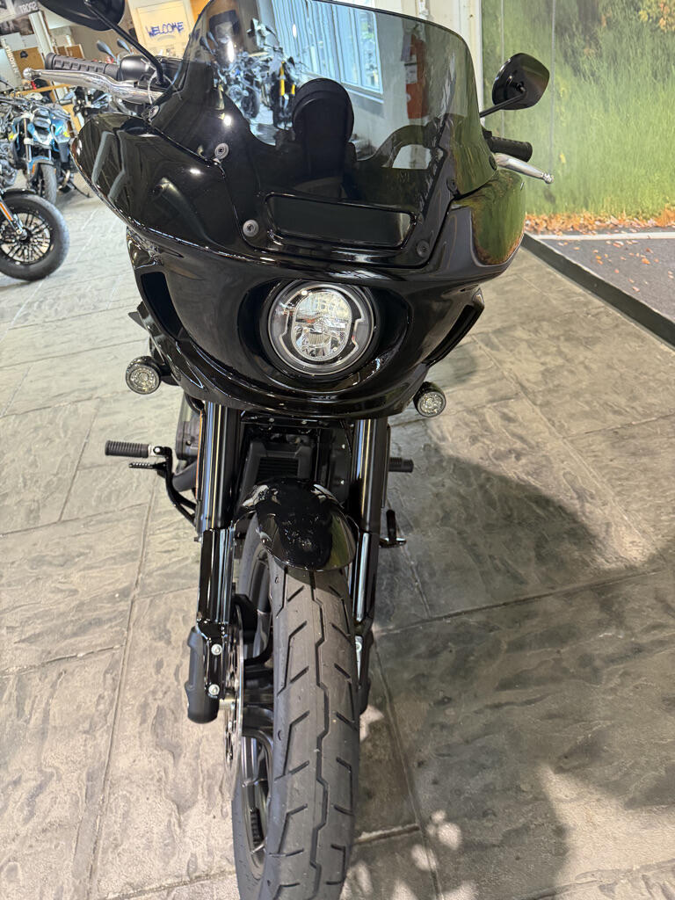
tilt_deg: -28.6
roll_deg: +8.4
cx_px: 338
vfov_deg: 71.6
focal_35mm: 24
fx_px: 624
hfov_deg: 56.8
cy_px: 450
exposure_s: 1/60
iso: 320
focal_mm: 6.76
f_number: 1.78
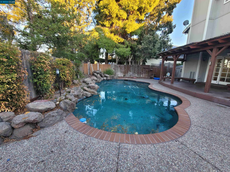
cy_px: 86
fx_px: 86
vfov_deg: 89.9
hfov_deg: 106.2
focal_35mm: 13
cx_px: 115
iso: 64
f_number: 2.2
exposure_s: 1/50
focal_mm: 2.2
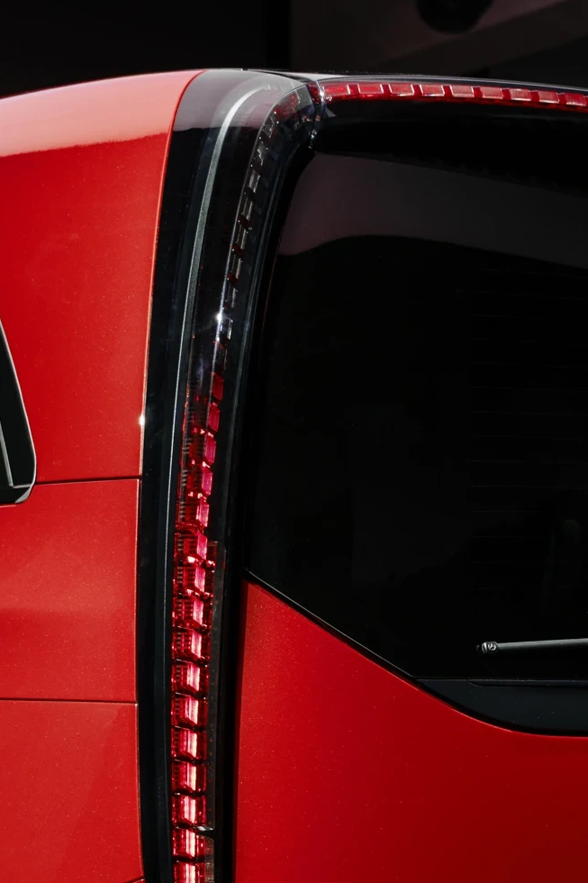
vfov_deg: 19.7
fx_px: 2475
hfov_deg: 13.0
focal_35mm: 101
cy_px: 853
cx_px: 823
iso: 100
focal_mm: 33
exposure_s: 1/2.5
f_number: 4
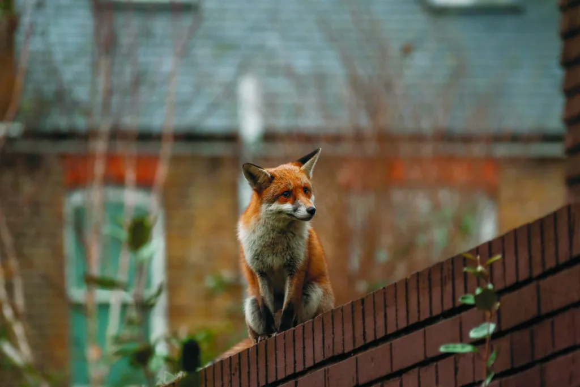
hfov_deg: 9.8
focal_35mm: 210
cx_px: 290
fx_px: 3382
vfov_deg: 6.5
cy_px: 194
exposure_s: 1/125
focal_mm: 210
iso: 1600
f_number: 4
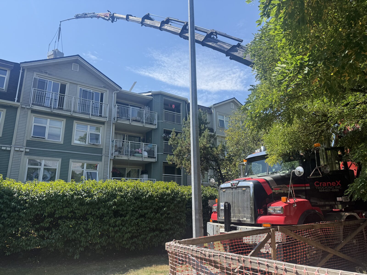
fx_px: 254
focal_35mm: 24
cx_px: 184
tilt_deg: +14.7
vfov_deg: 56.8
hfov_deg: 71.6
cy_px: 138
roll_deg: +0.3
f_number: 1.78
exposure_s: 1/2801
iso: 80
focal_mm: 6.76
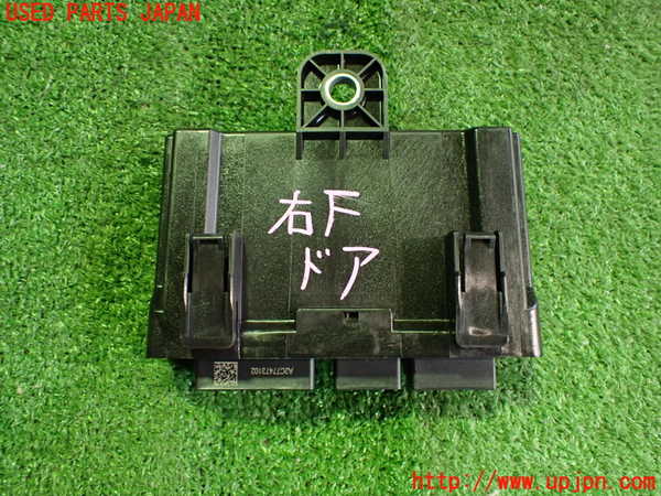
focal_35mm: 30
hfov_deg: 60.0
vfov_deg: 46.8
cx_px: 330
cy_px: 248
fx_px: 573
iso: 800
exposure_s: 1/30
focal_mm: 5.4
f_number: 2.3
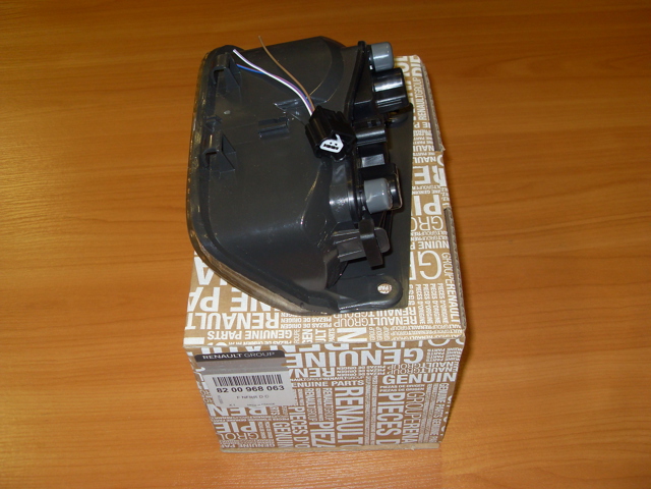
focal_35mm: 35
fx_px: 658
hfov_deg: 52.6
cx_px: 326
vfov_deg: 40.7
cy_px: 244
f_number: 2.8
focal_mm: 6.3
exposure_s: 1/45
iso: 100
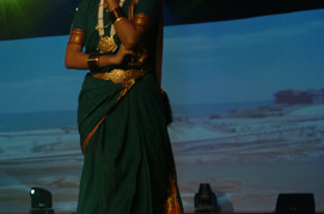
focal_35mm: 93
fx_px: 835
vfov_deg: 14.6
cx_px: -2
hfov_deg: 21.2
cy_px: 100
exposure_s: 1/100
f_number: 2.8
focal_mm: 28
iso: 400
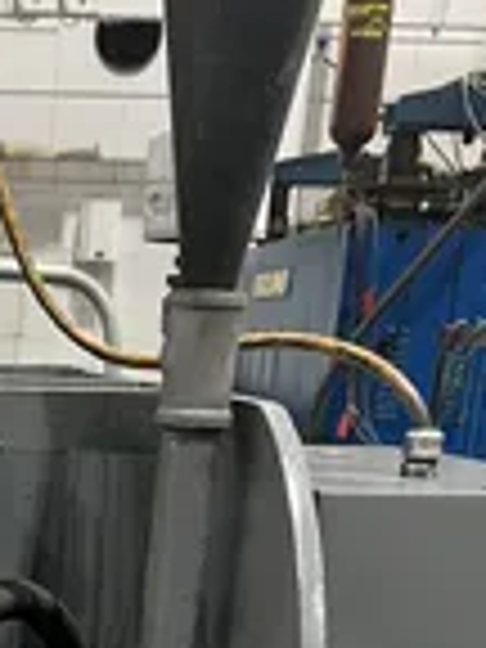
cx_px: -86
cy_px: 860
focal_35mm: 72
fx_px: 1348
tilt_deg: -19.5
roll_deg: -1.7
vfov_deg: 23.6
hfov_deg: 19.3
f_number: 1.5
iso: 125
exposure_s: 1/60
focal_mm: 5.7
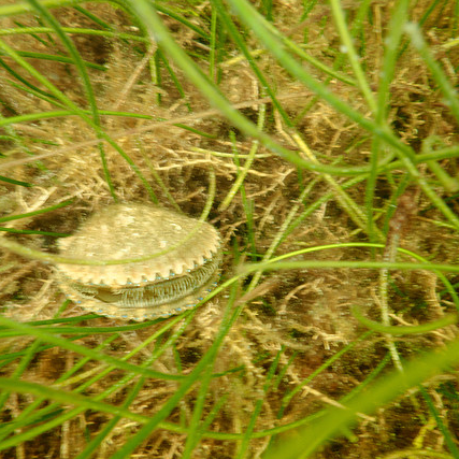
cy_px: 232
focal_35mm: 30
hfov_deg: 53.9
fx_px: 450
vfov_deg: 54.0
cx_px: 205
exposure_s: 1/60
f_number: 2
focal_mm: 4.5
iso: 160
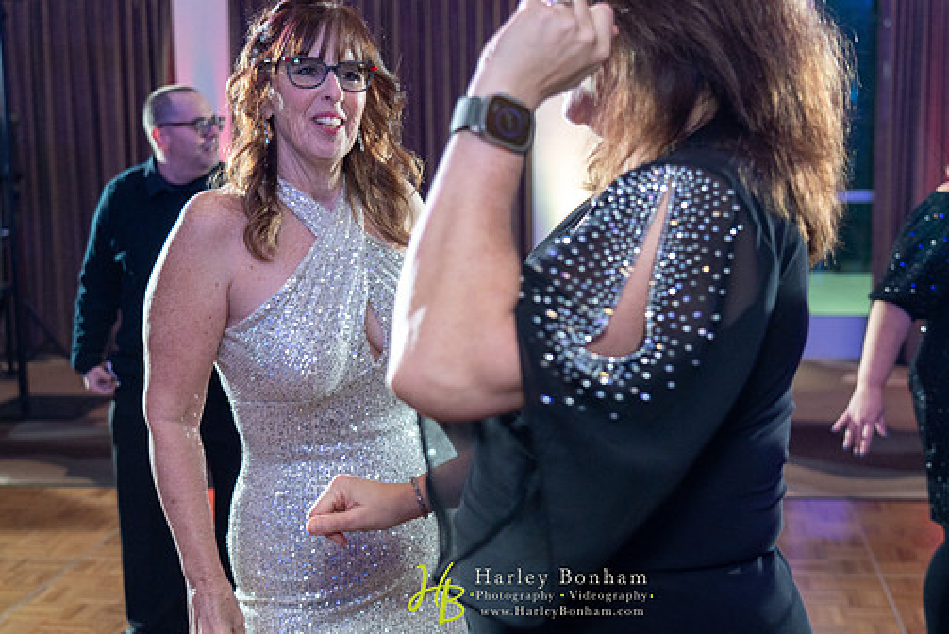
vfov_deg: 25.5
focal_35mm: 53
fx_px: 1398
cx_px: 530
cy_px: 290
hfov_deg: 37.4
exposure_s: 1/200
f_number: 4
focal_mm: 46
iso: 2500
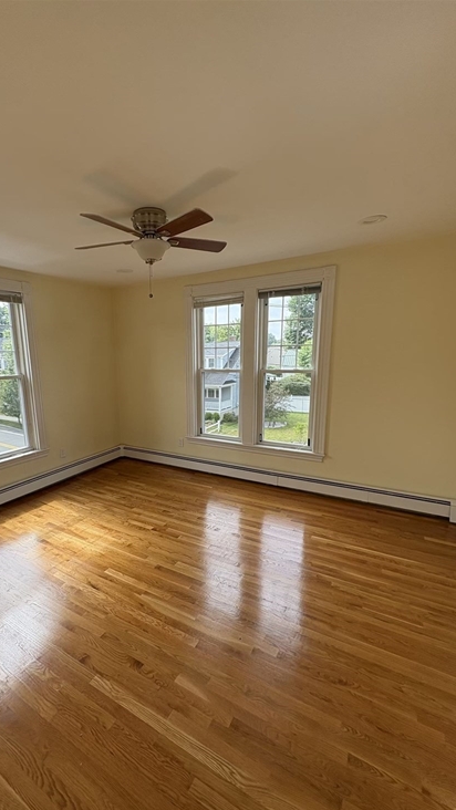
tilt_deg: -10.2
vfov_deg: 99.3
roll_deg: +1.2
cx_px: 183
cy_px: 424
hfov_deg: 66.5
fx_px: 344
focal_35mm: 16
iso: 64
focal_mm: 2.22
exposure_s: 1/240
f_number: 2.2
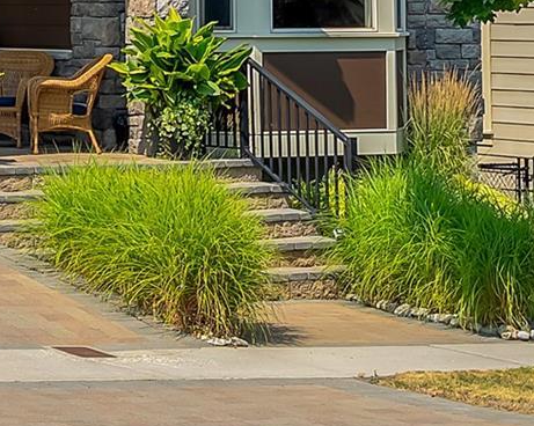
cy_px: -119
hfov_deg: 10.8
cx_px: -334
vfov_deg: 8.9
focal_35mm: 170
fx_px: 2683
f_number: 8
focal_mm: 40.7
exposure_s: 1/200
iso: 100
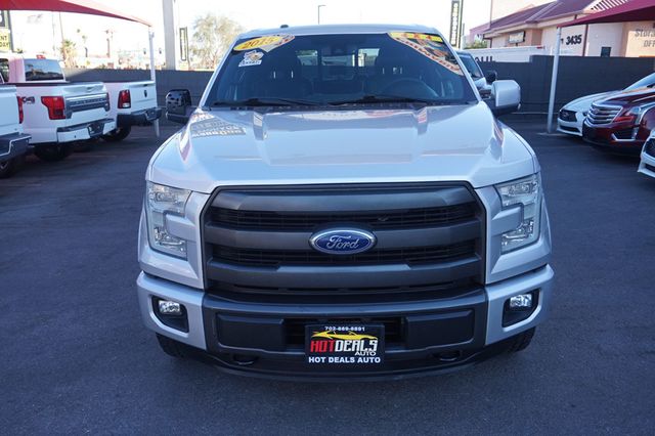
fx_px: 546
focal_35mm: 30
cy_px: 218
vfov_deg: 43.6
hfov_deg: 62.0
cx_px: 328
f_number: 5.6
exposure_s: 1/80
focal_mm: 20
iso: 100
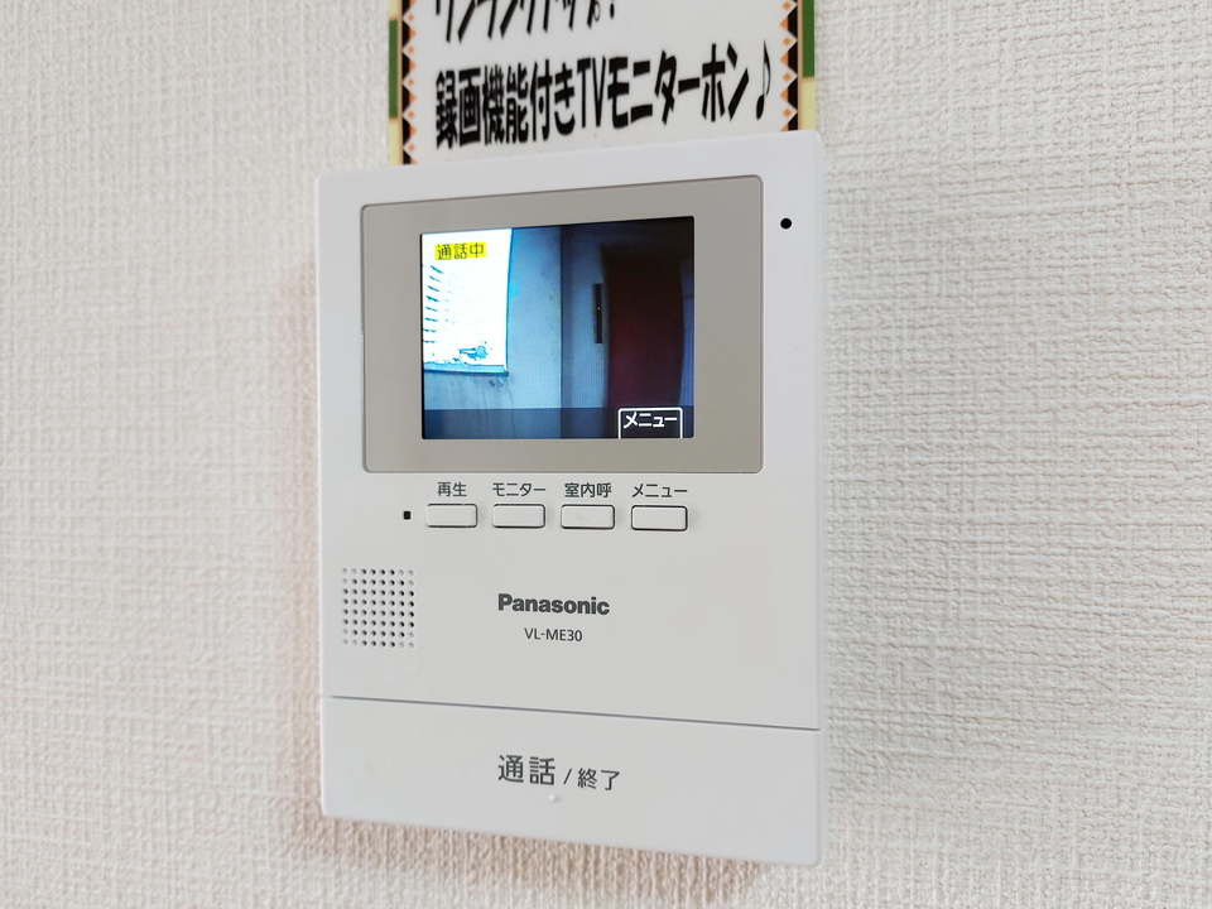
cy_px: 454
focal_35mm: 24
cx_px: 606
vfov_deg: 56.8
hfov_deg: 71.6
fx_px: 840
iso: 50
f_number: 1.8
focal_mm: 5.23
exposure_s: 1/24
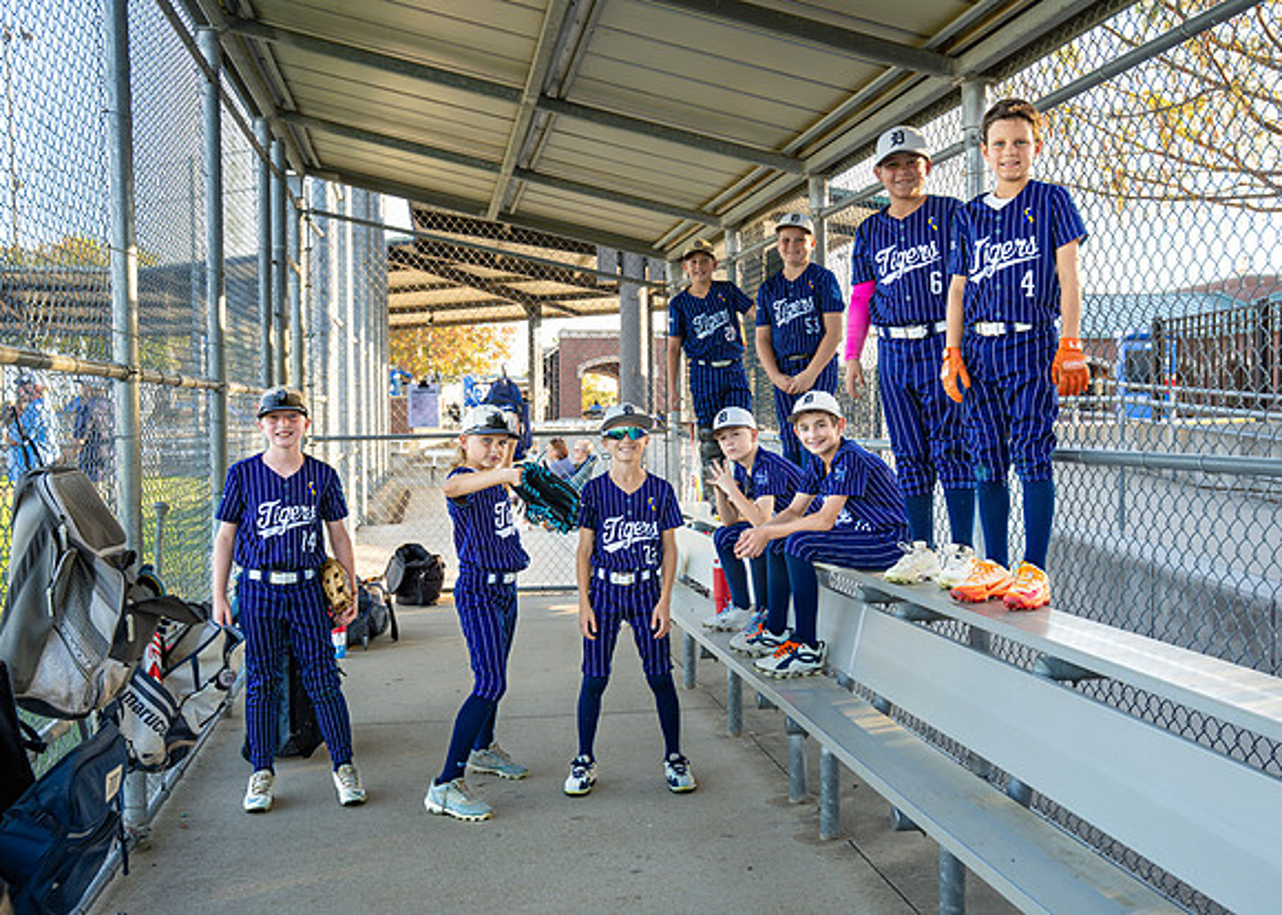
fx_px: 1487
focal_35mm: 41
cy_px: 491
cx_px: 657
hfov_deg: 46.6
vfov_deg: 34.2
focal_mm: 35.7
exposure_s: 1/320
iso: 400
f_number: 4.5
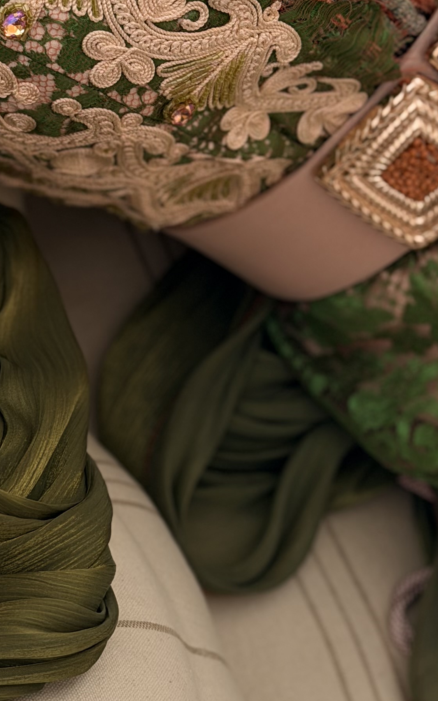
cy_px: 224
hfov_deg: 11.5
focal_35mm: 114
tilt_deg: -56.9
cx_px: 297
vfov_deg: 18.2
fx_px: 2177
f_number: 1.78
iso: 50
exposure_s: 1/142
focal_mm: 6.76
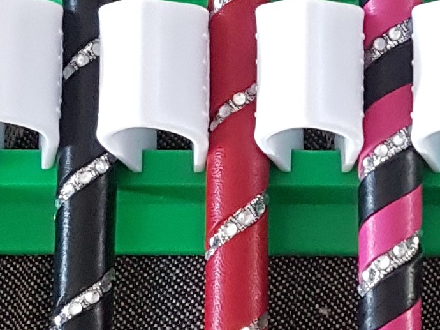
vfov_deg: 27.1
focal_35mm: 49
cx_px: 263
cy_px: -35
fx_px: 623
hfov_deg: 38.8
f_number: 1.7
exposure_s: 1/25
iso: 250
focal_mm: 4.2
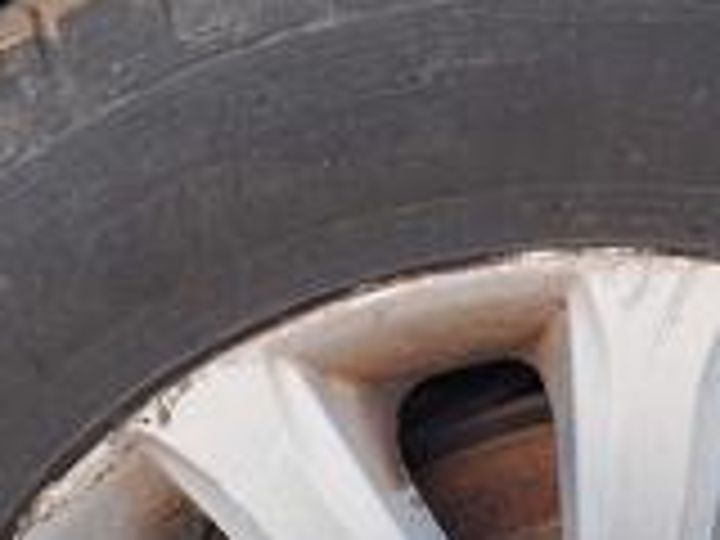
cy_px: 634
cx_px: 540
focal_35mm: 92
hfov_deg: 21.1
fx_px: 1914
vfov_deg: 15.5
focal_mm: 5.54
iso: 64
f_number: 1.8
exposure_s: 1/120
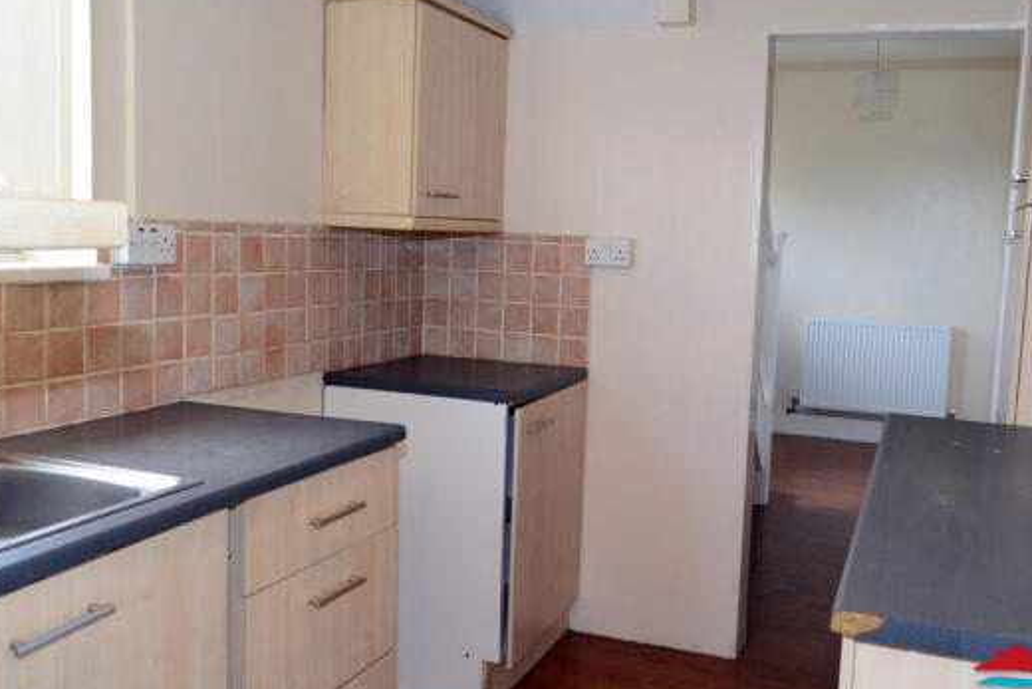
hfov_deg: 55.8
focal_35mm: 34
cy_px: 315
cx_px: 541
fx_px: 975
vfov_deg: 38.9
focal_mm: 18
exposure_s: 1/60
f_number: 6.3
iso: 800
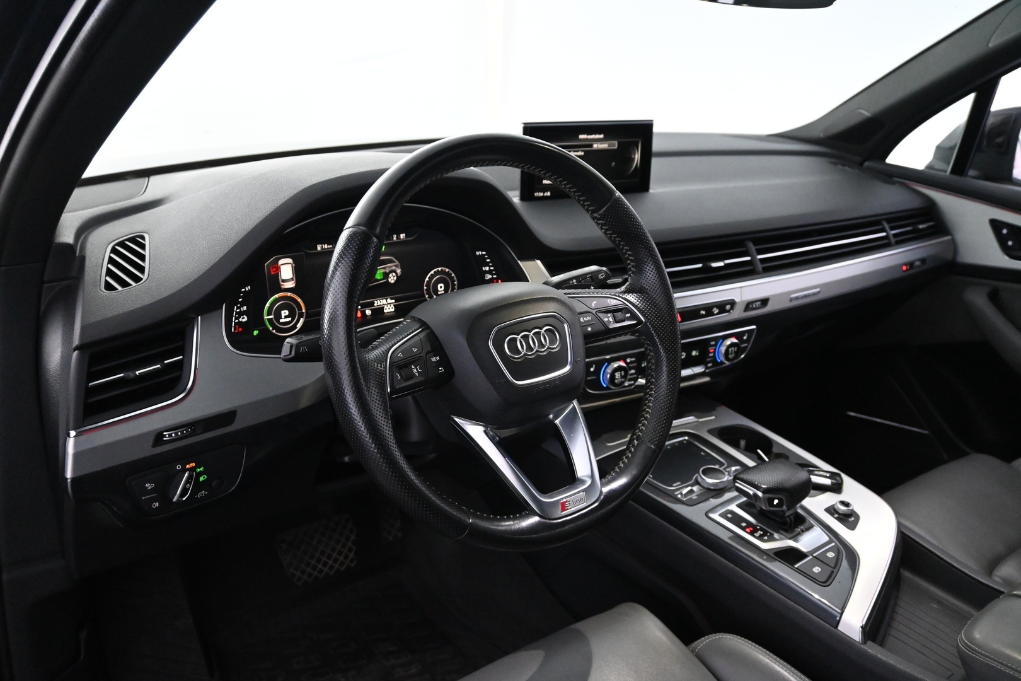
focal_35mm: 31
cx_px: 510
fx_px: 872
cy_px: 340
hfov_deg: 60.7
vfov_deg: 42.6
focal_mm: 20.5
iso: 4000
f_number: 4.5
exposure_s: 1/80
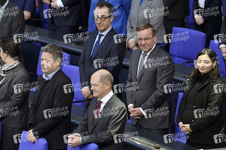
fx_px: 2007
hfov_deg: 6.4
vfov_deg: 4.3
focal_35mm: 320
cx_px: 113
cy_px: 75
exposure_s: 1/320
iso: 10000
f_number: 5.6
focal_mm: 320
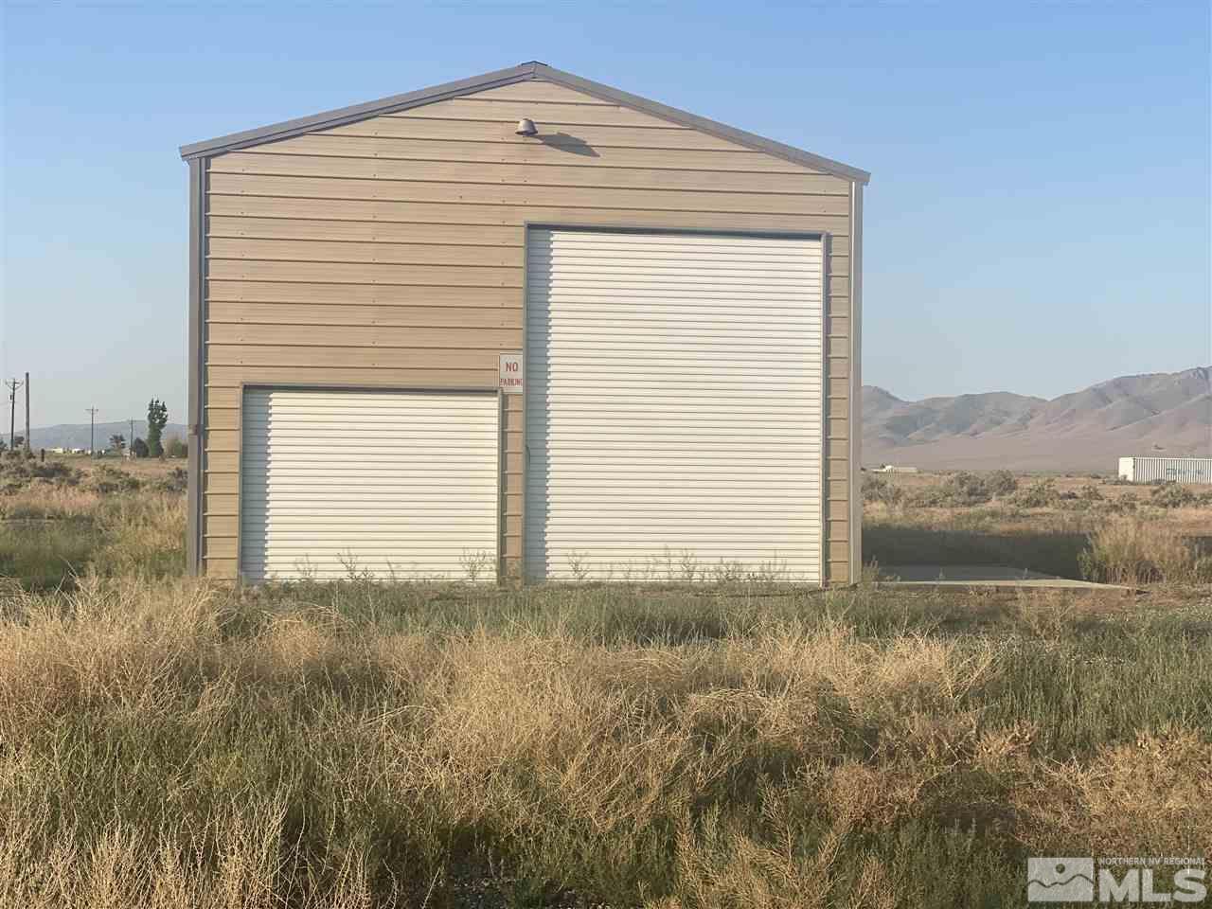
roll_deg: +1.5
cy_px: 454
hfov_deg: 36.8
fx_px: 1821
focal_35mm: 52
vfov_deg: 28.0
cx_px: 606
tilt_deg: +1.2
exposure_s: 1/1065
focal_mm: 6
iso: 20
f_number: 2
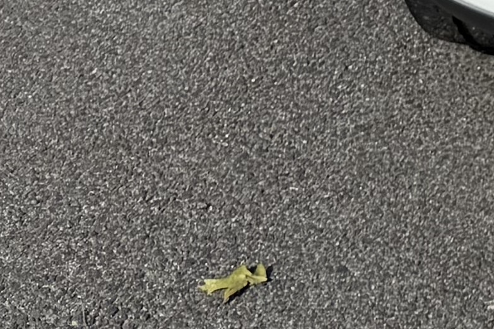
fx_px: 2497
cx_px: 1282
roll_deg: +1.1
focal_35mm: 182
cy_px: -691
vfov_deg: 6.8
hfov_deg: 9.7
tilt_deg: -13.5
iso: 80
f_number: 1.78
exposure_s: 1/10309
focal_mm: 6.76
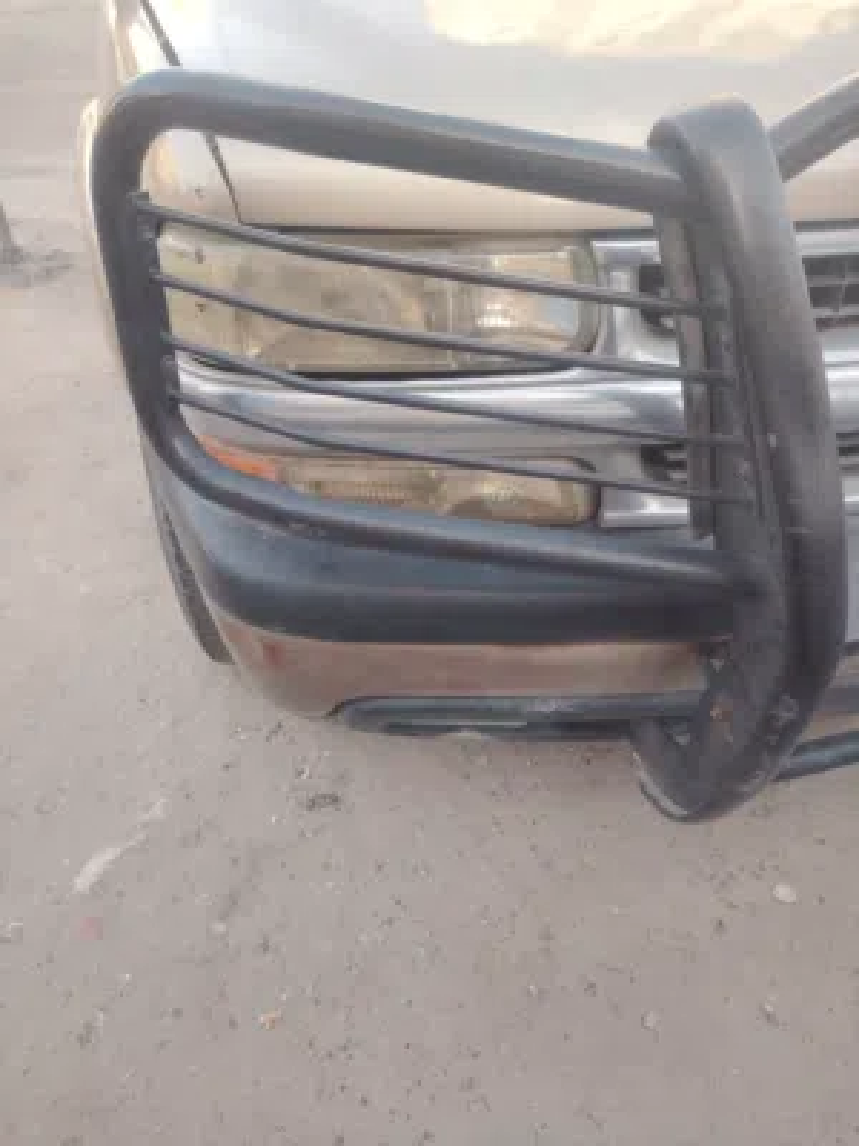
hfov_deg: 56.8
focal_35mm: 24
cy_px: 573
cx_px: 430
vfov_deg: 71.6
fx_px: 794
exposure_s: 1/100
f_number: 1.75
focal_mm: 5.25
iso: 148
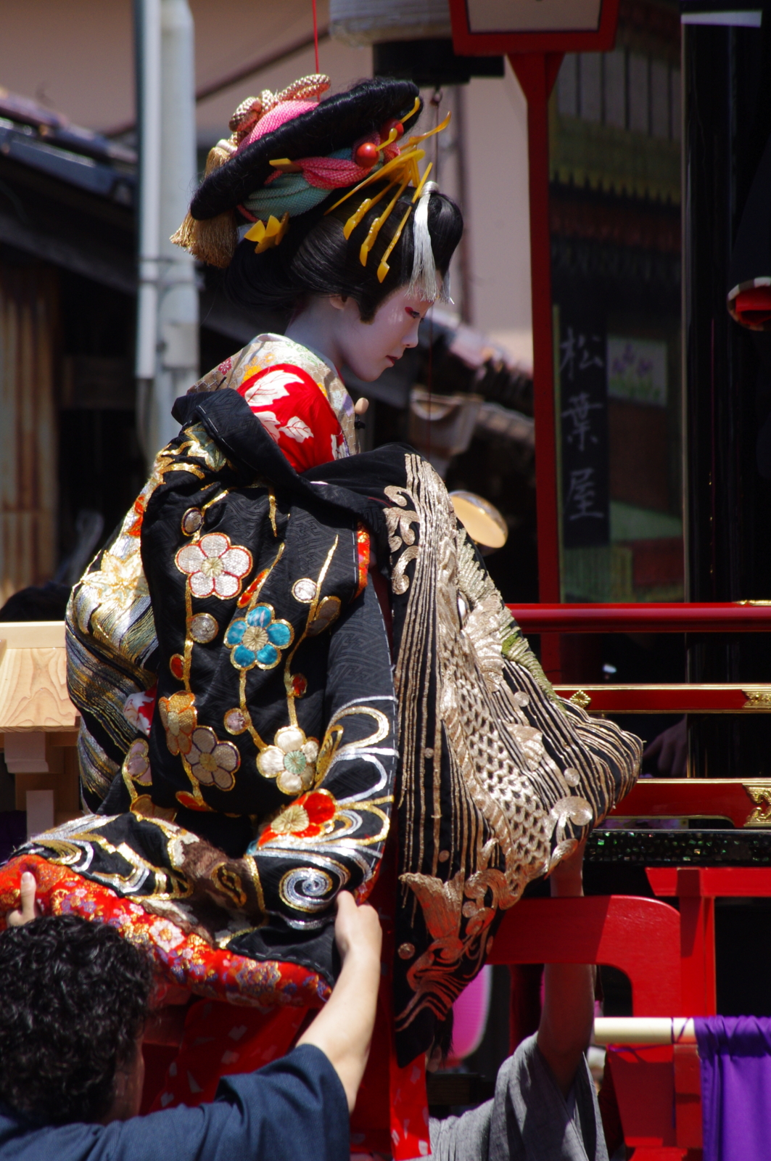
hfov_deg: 3.0
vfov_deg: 4.6
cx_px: 386
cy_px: 580
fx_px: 14490
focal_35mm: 450
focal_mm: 300
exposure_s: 1/500
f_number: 11
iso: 400
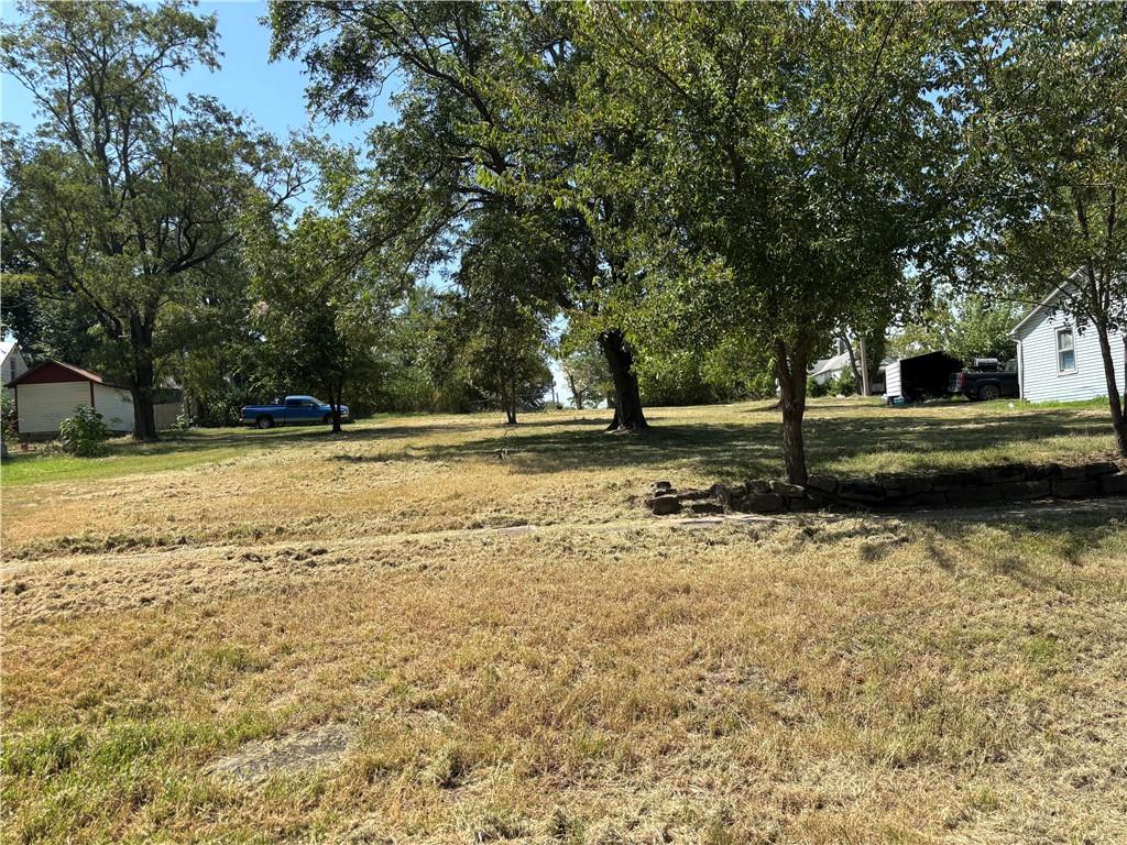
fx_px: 846
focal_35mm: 26
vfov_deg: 53.1
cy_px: 422
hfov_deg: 67.3
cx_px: 564
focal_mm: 5.96
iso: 50
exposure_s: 1/1876
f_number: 1.6
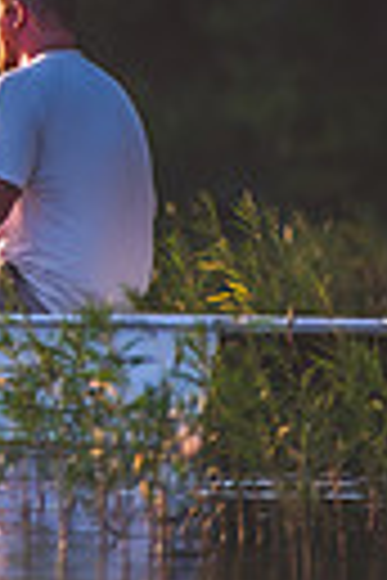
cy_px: -43
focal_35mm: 898
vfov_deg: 2.3
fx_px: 14479
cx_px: -774
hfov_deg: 1.5
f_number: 2.8
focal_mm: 200
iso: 200
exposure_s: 1/400
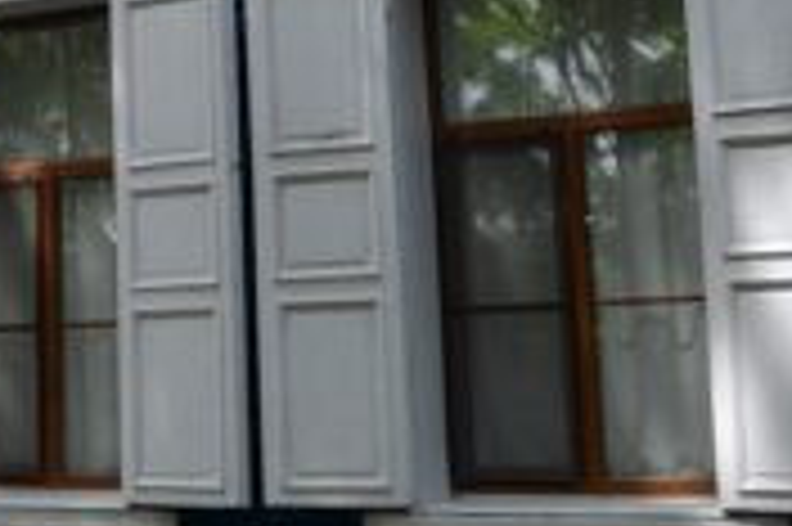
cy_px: -4
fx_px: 2022
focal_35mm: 92
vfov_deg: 14.6
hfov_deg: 19.5
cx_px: -369
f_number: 4
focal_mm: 18
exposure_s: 1/1250
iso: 200
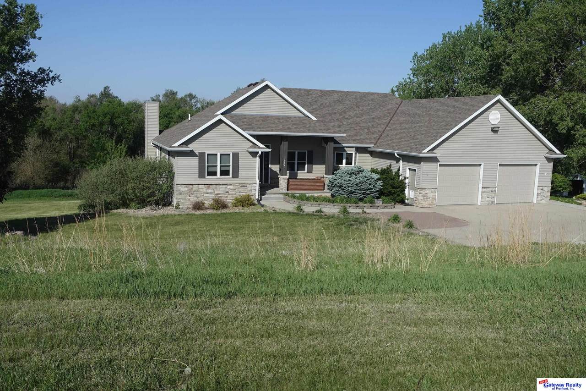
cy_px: 196
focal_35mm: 31
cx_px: 293
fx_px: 505
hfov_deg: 60.3
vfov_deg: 42.3
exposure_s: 1/200
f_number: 4
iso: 125
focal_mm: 11.45
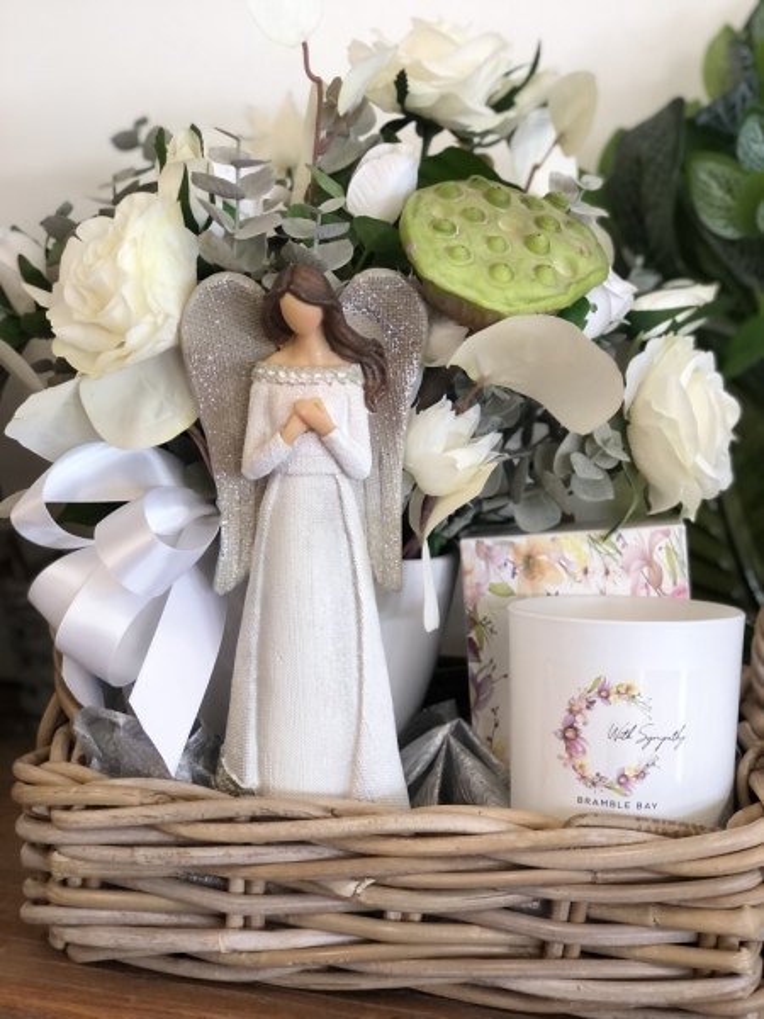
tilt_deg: -12.0
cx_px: 382
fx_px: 1677
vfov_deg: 33.8
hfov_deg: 25.7
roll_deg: -2.0
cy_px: 510
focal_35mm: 57
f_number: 2.8
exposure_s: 1/33
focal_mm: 6.6
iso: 80
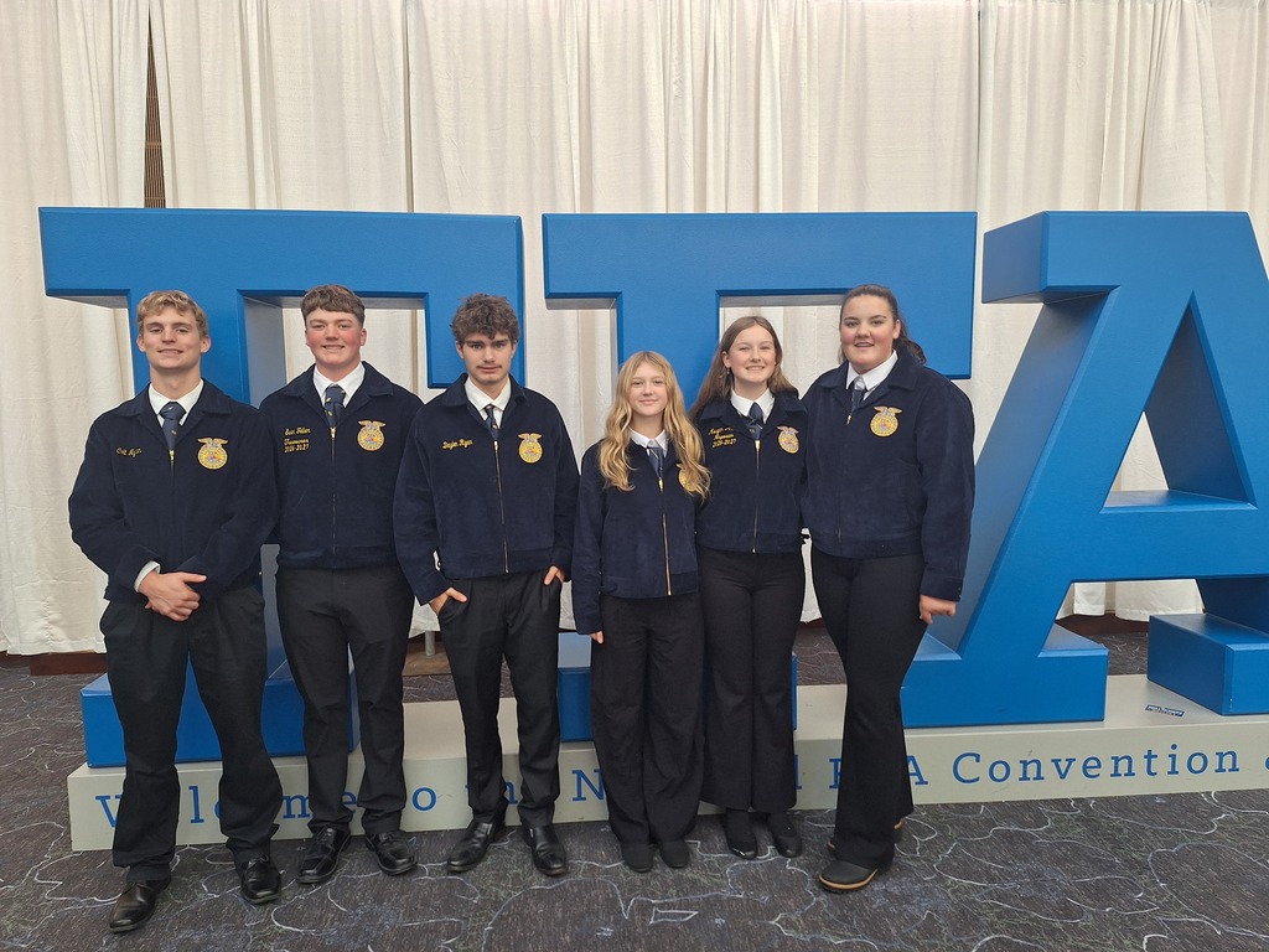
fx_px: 843
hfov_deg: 73.9
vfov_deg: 58.9
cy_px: 476
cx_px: 634
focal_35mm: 23
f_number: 1.8
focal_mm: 5.54
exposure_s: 1/120
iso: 64
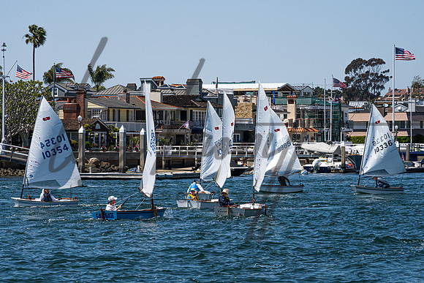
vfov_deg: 7.8
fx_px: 2065
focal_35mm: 175
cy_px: 134
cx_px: 198
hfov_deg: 11.7
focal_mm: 155
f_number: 16
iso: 250
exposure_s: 1/500
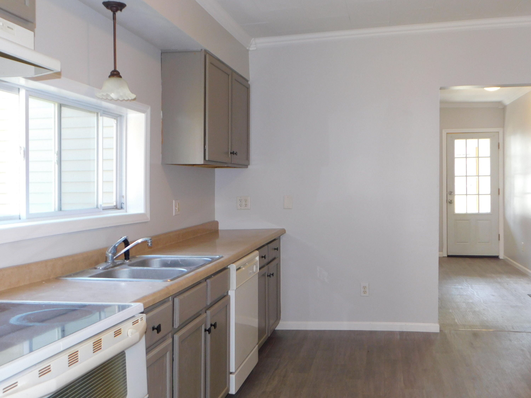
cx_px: 266
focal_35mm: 36
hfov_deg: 51.4
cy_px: 199
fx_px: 552
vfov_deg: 39.7
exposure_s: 1/30
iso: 200
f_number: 3.5
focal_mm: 6.3
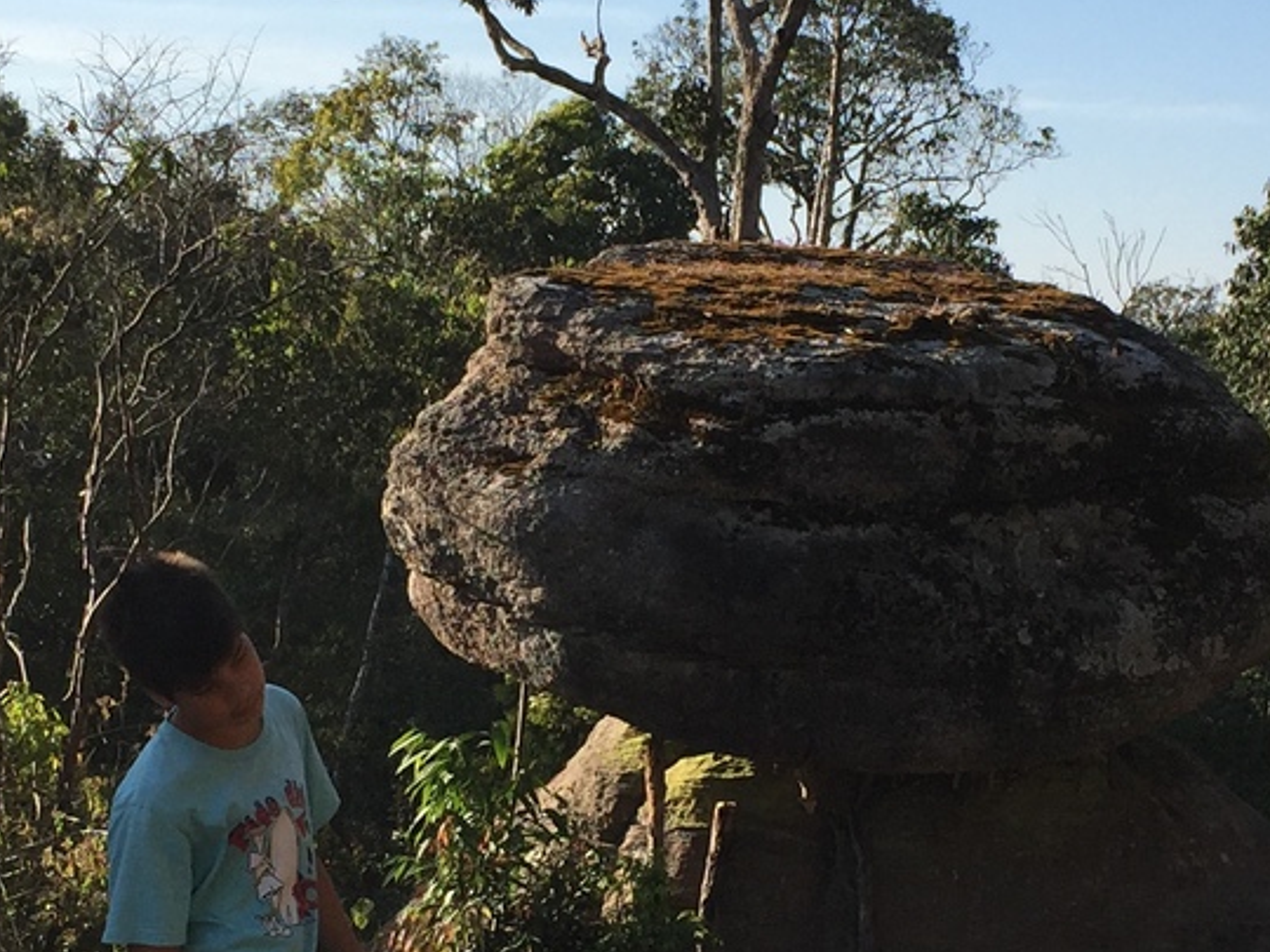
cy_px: 715
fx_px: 3155
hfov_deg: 22.8
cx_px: 647
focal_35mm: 86
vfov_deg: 17.1
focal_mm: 4.15
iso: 32
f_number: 2.2
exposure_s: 1/1364
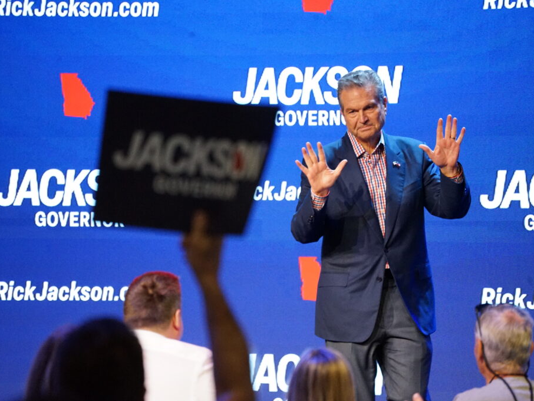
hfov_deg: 6.1
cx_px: 268
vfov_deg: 4.6
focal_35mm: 326
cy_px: 200
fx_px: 5030
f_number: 6.3
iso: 6400
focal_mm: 300
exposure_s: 1/200
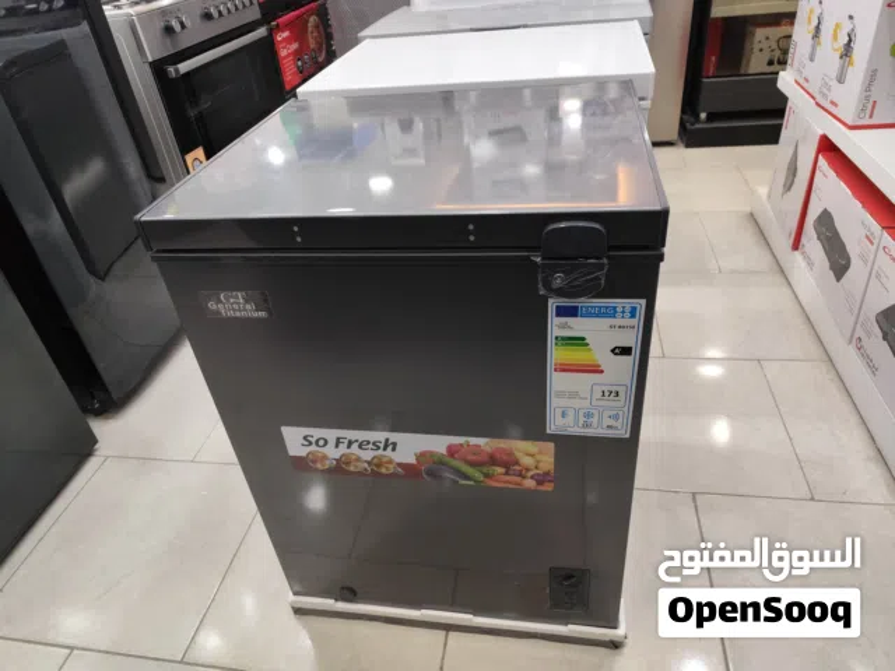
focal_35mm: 23
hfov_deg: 73.9
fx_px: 595
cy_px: 336
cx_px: 448
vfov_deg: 58.9
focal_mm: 6.14
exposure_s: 1/50
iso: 640
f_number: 1.65
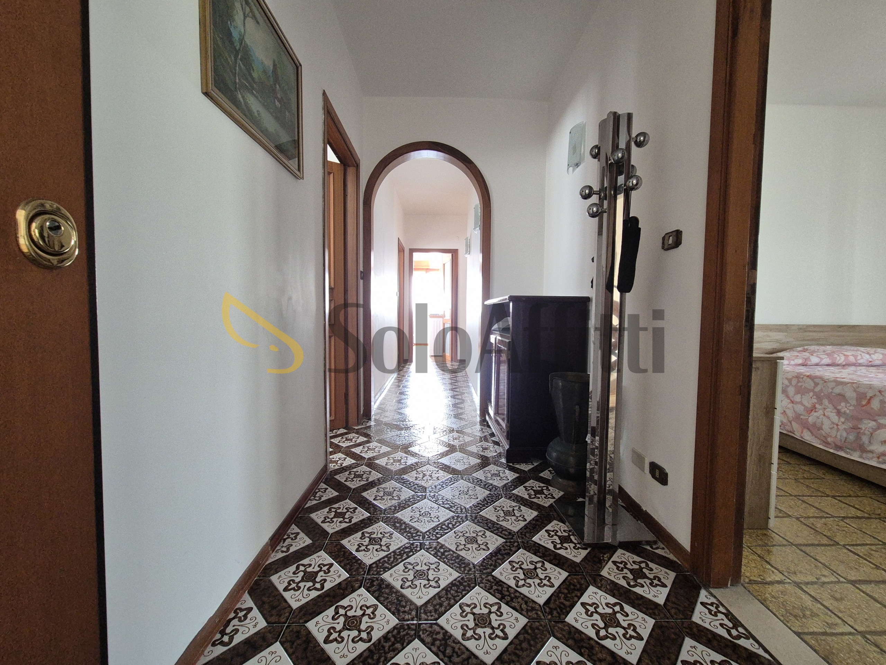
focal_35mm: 13
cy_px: 332
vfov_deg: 89.9
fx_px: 333
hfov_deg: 106.2
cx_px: 443
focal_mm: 2.2
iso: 400
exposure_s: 1/50
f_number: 2.2
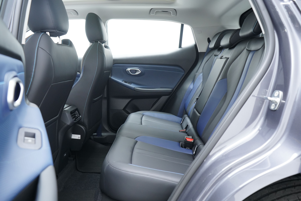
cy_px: 100
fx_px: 234
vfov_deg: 46.4
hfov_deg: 65.5
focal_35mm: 28
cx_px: 150
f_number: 5.6
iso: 2500
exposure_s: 1/25
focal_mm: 28
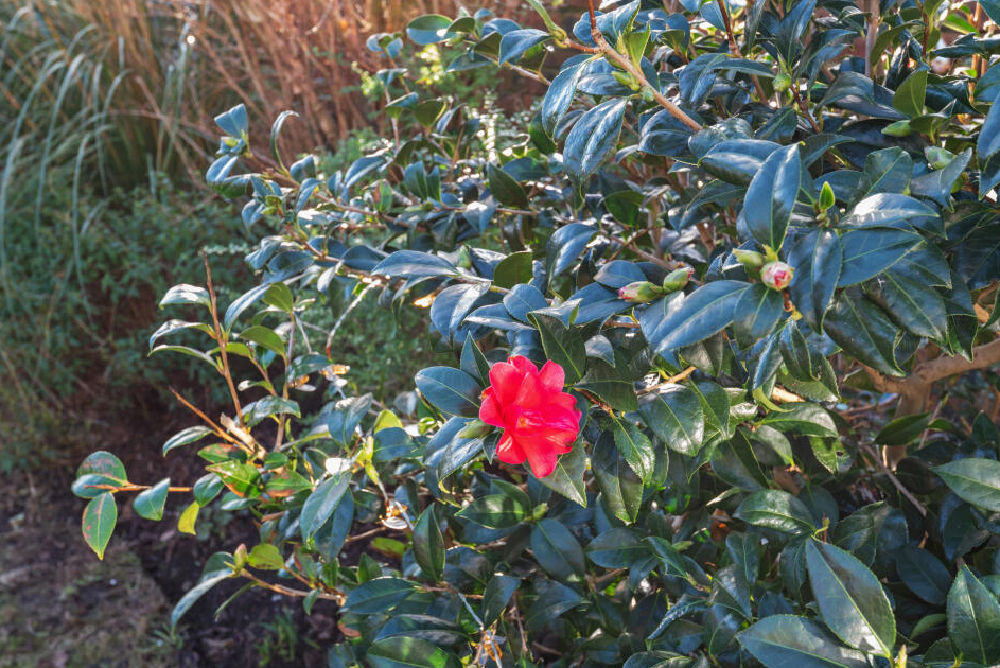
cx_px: 521
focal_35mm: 38
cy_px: 322
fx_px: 1056
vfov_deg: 35.1
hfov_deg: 50.7
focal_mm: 35
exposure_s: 1/13
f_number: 9
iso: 250
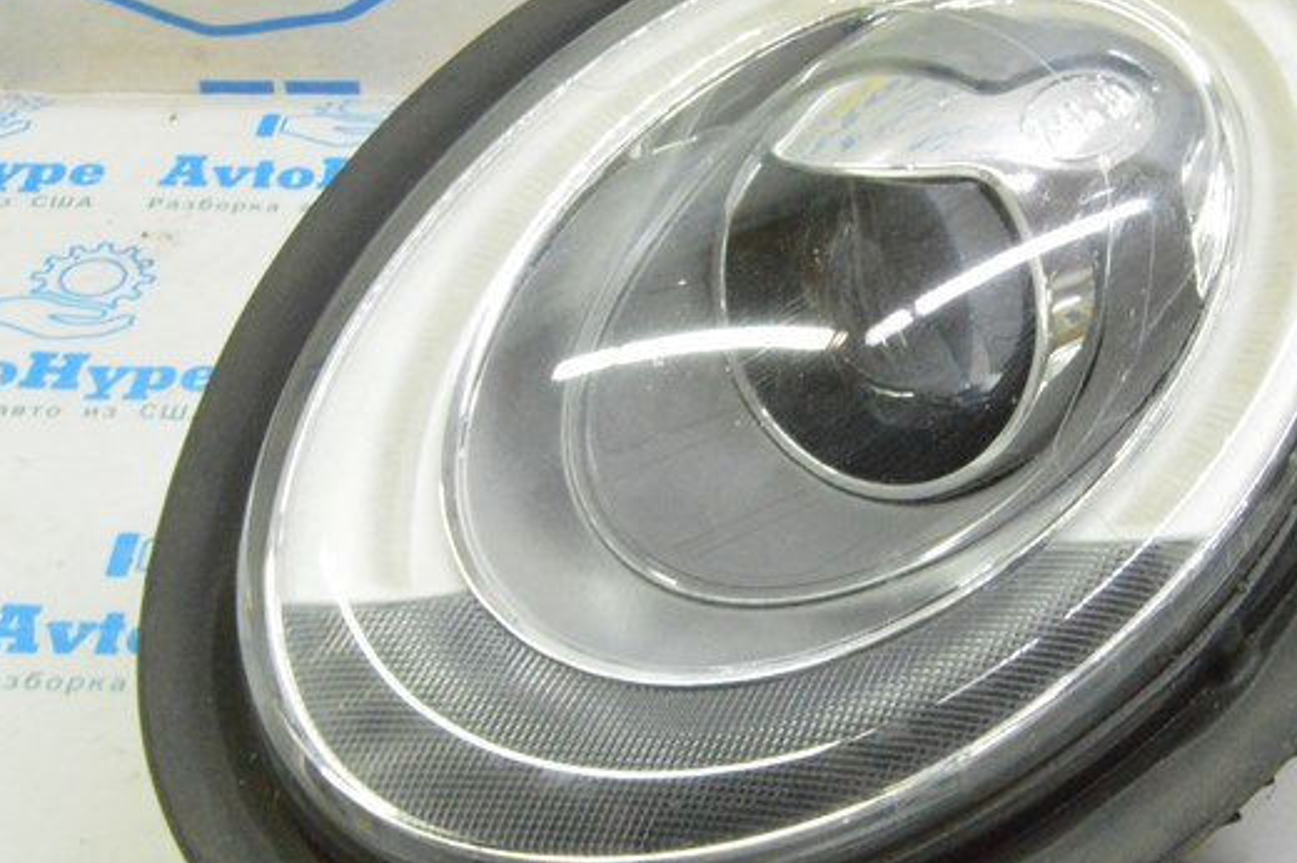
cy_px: 363
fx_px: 2340
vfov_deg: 20.9
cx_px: 778
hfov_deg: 30.9
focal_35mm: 65
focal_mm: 22
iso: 6400
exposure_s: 1/20
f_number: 20
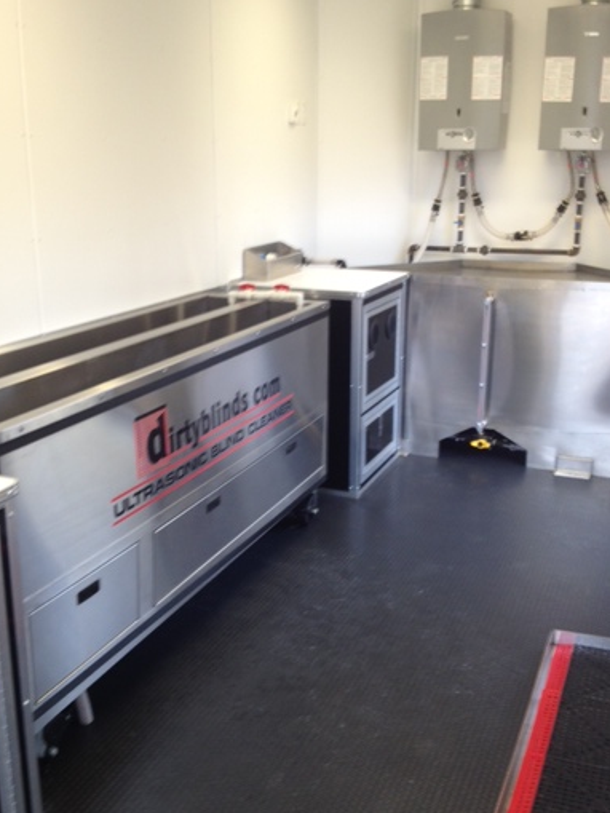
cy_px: 433
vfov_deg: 42.9
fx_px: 1033
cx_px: 311
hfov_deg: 32.9
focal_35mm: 44
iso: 50
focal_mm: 4.28
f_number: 2.4
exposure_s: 1/24
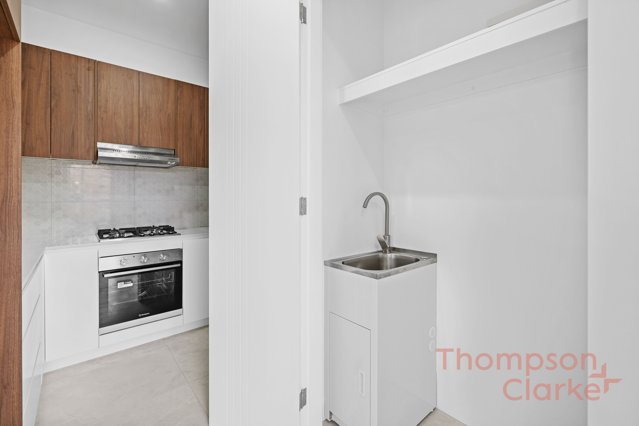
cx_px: 320
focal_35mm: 16
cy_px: 213
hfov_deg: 98.5
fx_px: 275
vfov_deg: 75.5
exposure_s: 1/6
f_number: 4.5
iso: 100
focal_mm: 15.5
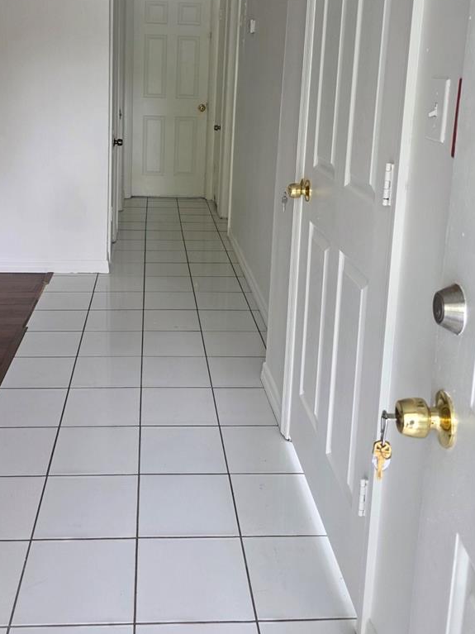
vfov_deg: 49.8
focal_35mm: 36
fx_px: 659
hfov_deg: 39.5
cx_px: 195
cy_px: 179
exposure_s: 1/120
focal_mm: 6.3
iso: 160
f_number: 1.7
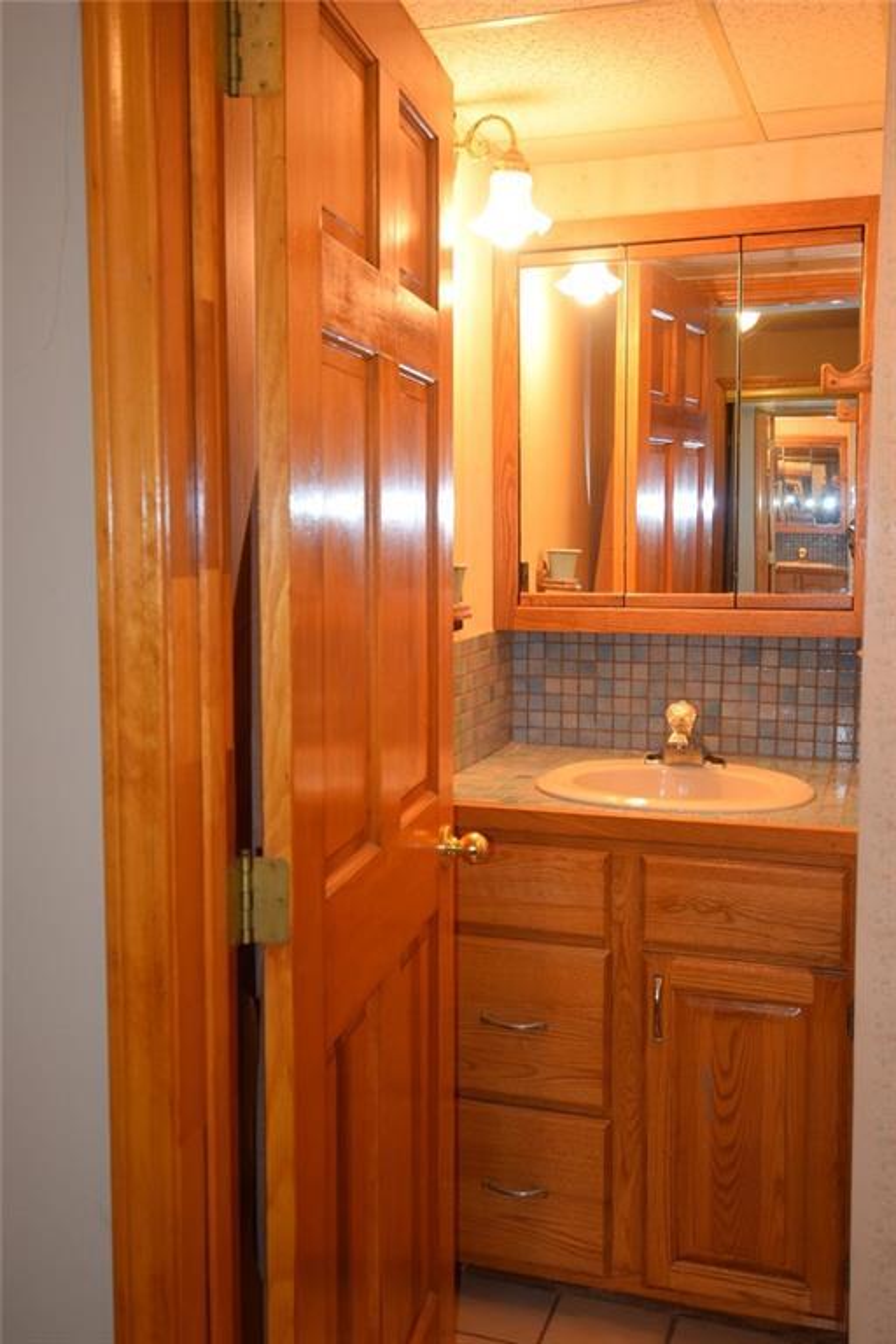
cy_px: 672
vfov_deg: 53.1
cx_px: 448
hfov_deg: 36.9
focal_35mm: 36
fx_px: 1344
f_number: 4.5
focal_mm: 24
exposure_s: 1/80
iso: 800
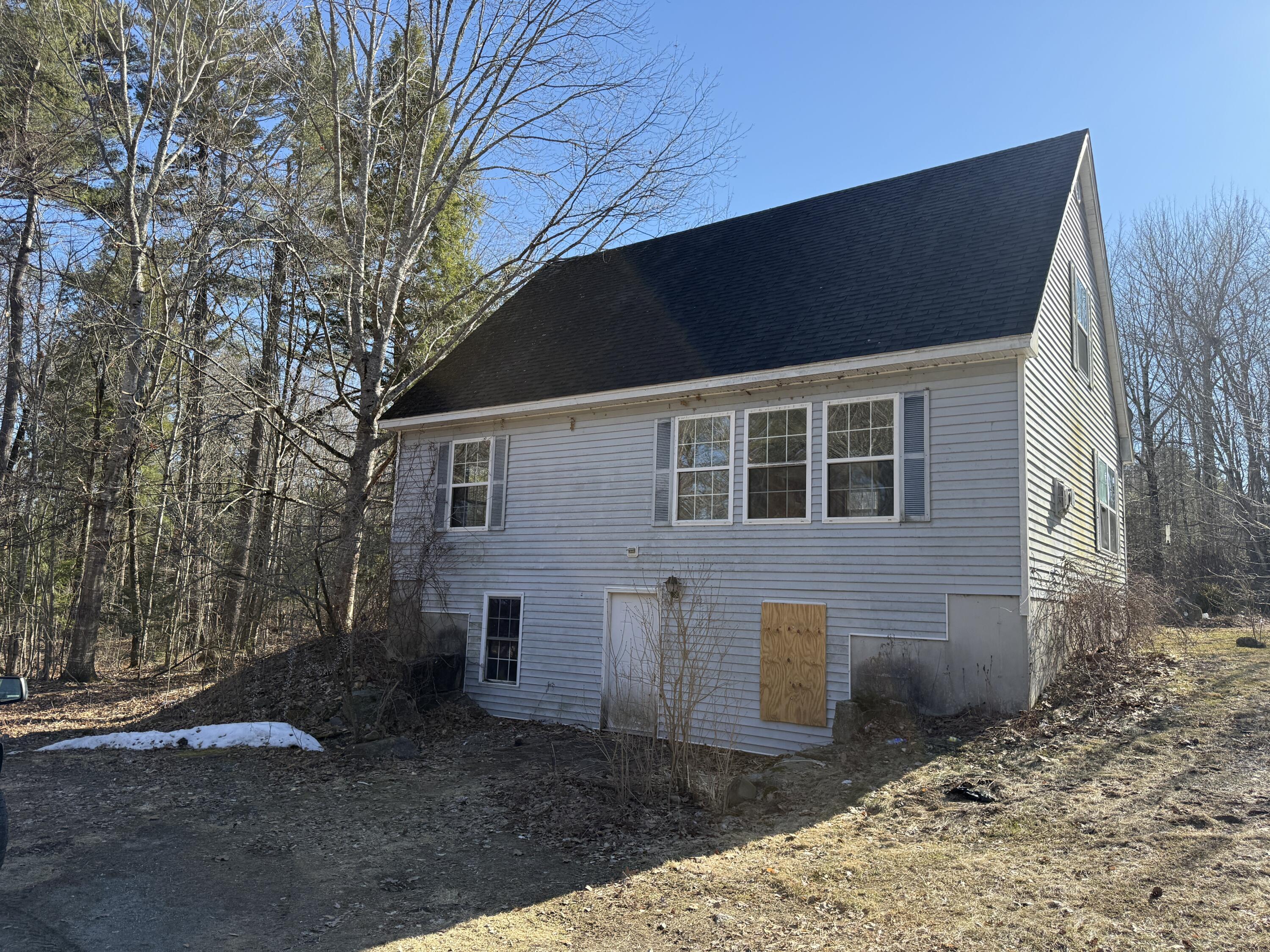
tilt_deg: +8.9
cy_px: 476
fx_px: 881
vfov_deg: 56.8
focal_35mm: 24
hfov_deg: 71.6
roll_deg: -2.7
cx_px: 635
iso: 100
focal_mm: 6.76
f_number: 1.78
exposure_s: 1/2525
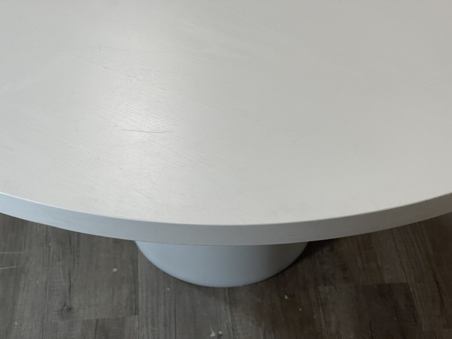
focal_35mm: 64
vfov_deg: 22.9
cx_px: 226
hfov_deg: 30.3
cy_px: 170
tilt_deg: -45.1
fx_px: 836
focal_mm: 7.5
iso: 80
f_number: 2.2
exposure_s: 1/100
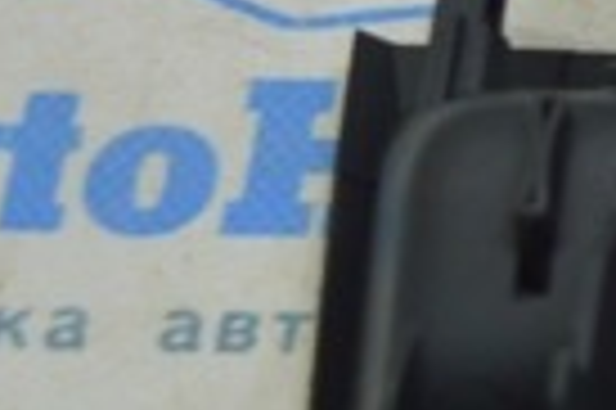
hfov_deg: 8.1
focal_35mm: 239
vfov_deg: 5.7
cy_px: -101
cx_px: 1313
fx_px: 4085
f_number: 5.6
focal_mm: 34
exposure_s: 1/40
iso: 400
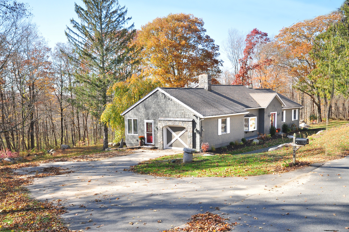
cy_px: 116
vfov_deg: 43.5
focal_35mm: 30
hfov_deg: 62.0
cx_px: 174
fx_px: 290
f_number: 8
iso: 320
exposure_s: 1/200
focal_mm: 20
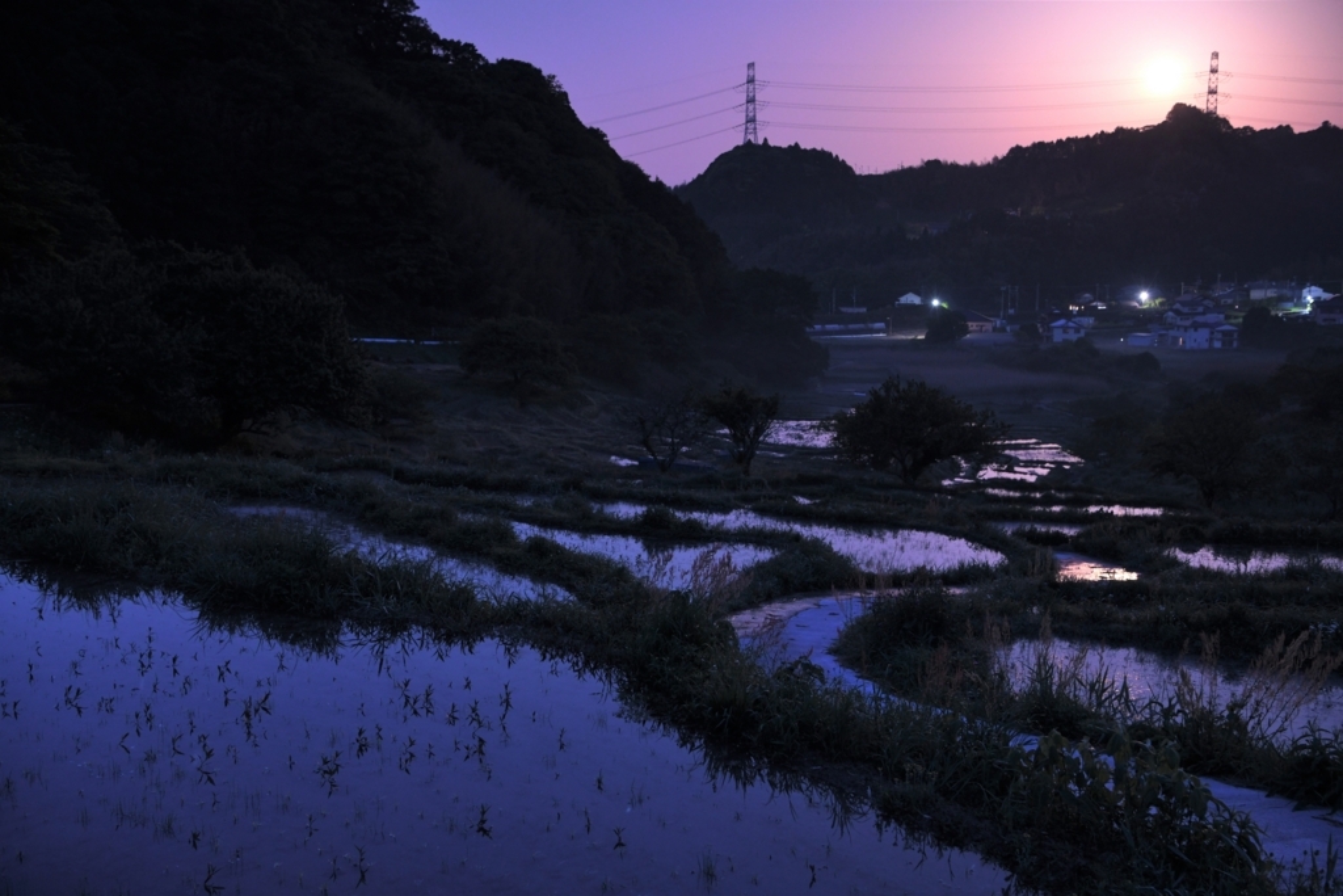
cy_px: 448
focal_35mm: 38
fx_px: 1418
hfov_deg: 50.7
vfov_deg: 35.1
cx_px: 672
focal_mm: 38
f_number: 5
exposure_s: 30
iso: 800
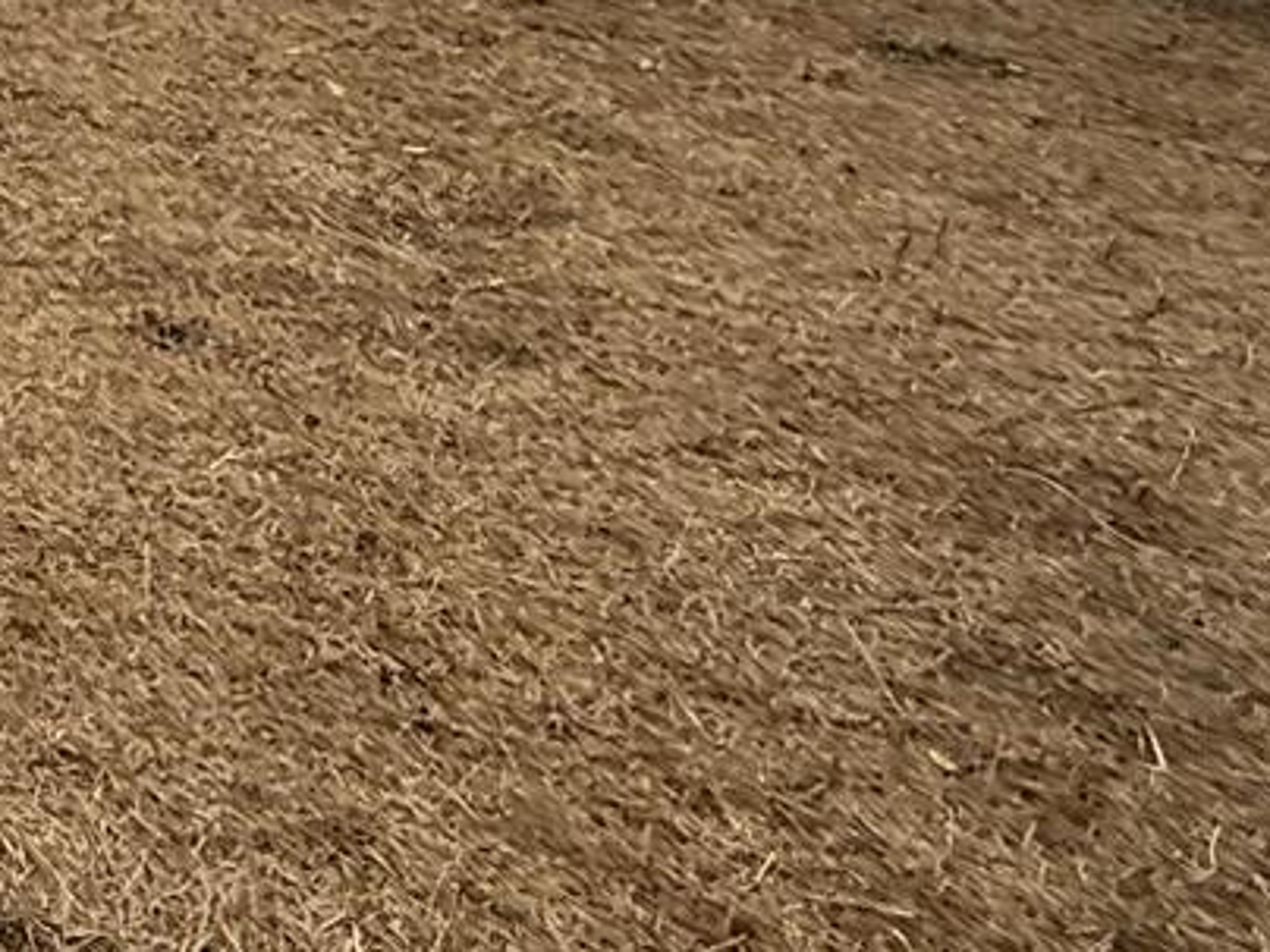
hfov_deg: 21.6
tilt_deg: +1.2
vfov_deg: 17.4
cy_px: -691
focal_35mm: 71
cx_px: -773
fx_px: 2605
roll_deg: +1.3
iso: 50
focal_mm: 2.22
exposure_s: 1/853
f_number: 2.2
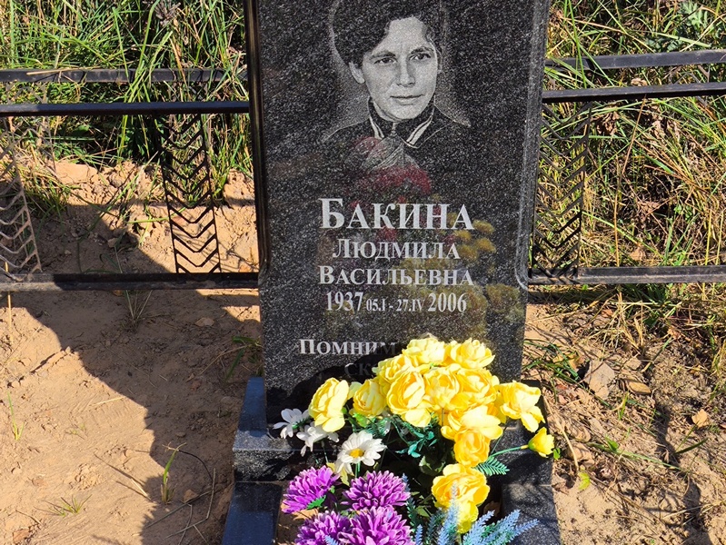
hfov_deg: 38.2
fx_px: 1049
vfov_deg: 29.1
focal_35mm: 50
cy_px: 272
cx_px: 363
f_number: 1.7
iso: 50
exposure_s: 1/1410
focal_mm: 4.71
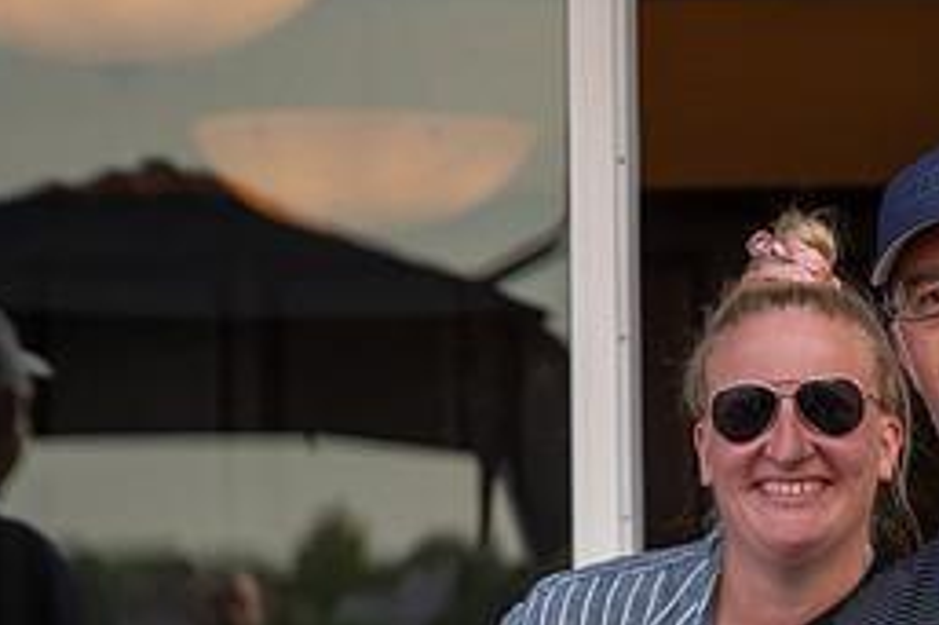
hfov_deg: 10.8
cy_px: 767
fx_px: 4952
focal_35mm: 190
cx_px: 890
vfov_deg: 7.2
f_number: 4
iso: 500
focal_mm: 70
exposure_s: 1/500
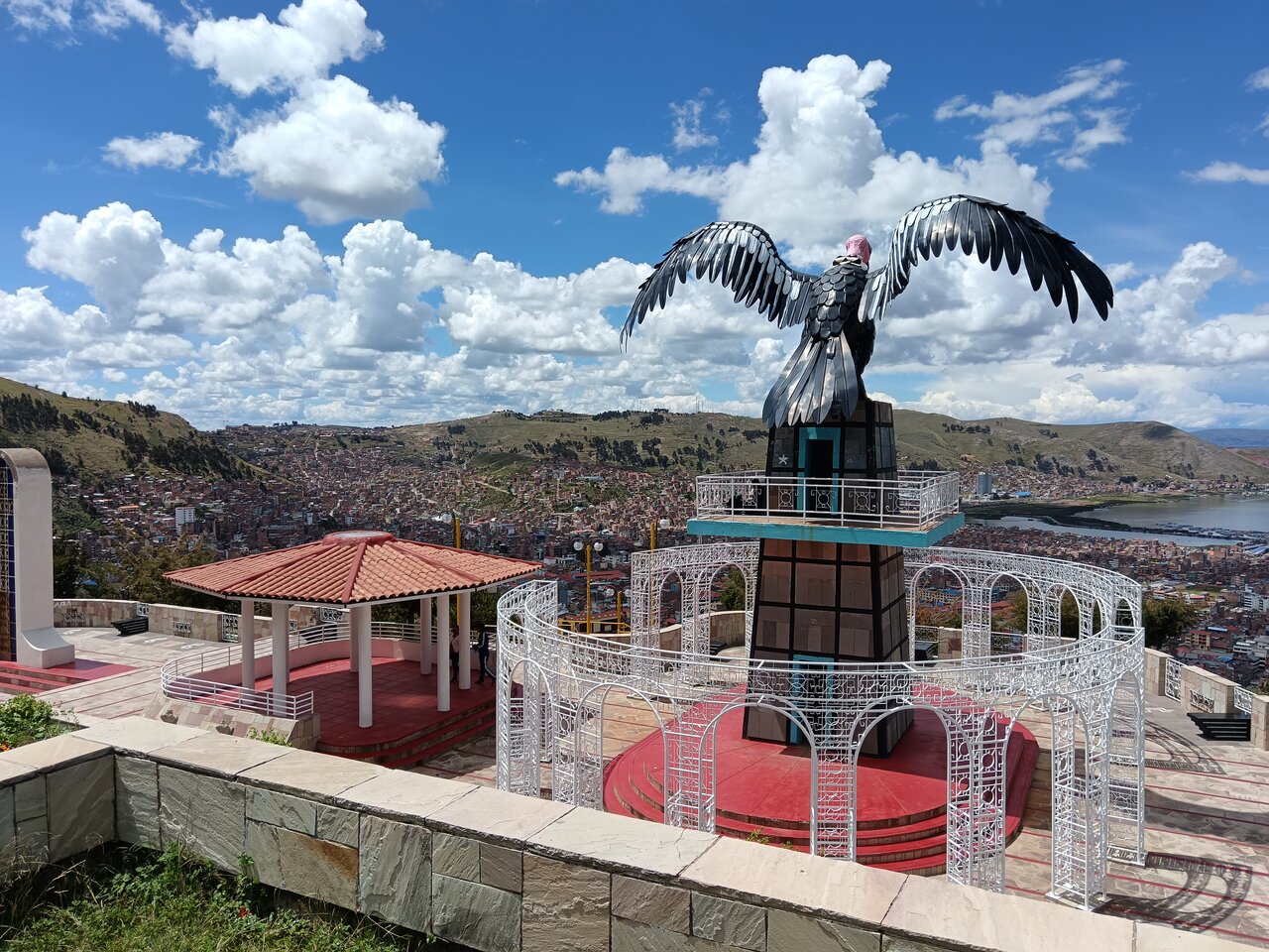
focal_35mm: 27
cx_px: 634
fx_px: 990
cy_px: 476
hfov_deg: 65.3
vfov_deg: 51.4
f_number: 1.9
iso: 103
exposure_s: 1/1357
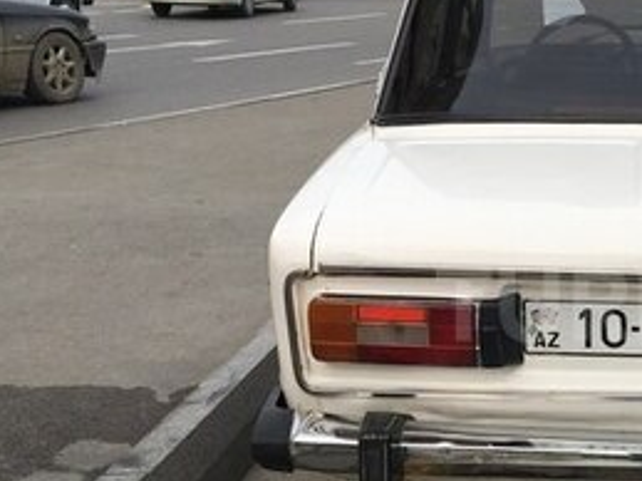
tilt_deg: -15.6
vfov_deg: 19.8
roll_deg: -0.1
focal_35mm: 74
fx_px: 1372
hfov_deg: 24.7
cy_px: 304
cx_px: 689
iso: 25
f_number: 2.2
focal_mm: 4.15
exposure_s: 1/999
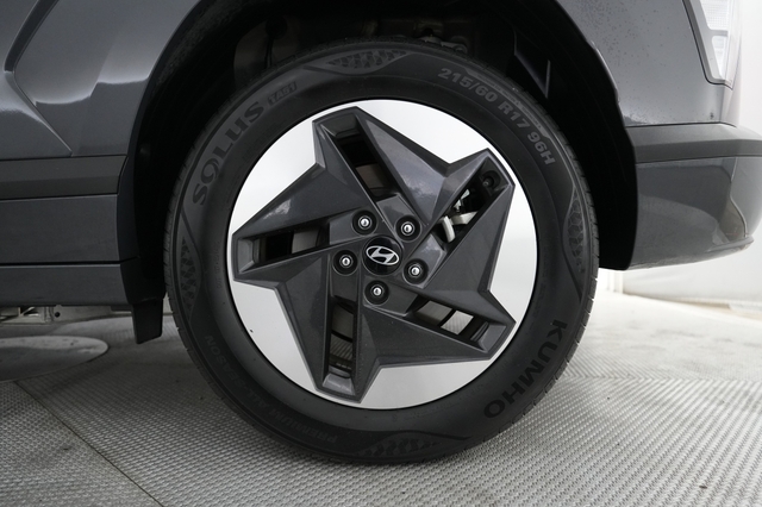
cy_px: 254
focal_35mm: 24
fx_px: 508
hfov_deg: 73.8
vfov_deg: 53.1
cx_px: 381
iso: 3200
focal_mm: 24
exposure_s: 1/160
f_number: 2.8
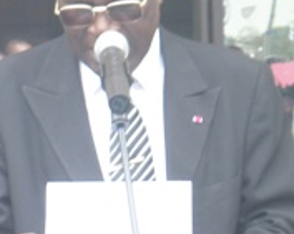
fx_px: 2719
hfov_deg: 6.2
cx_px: 73
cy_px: 313
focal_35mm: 313
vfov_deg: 4.9
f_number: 4.7
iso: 100
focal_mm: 14.6
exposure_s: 1/45
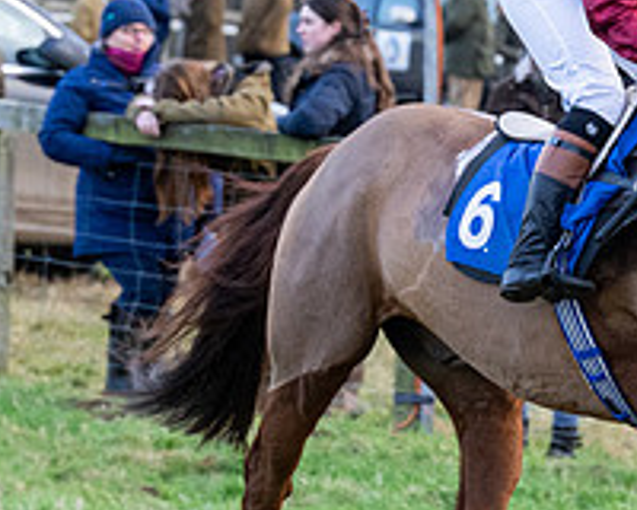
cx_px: 820
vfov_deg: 3.9
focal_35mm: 402
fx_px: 7579
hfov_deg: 4.8
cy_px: 290
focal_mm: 85
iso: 1250
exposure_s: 1/500
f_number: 4
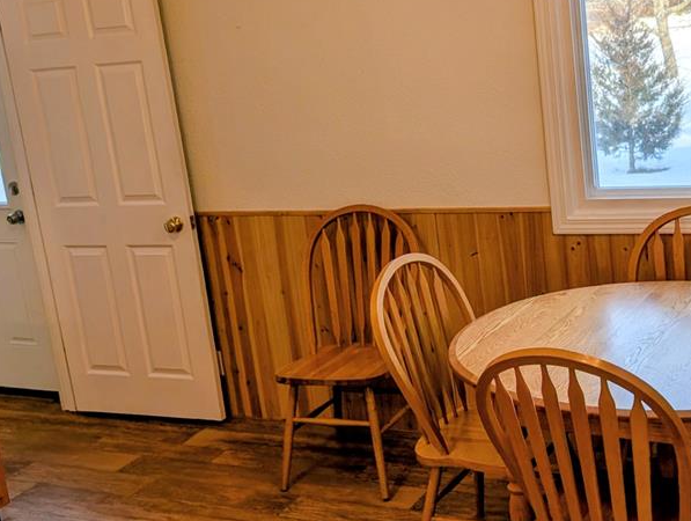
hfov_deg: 45.1
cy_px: 225
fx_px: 820
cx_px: 456
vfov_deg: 35.2
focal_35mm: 41
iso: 24
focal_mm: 6.9
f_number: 1.68
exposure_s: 1/233
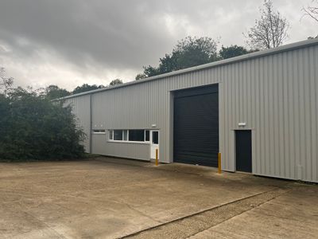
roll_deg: -0.7
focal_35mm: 26
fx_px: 239
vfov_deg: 53.1
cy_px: 120
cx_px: 159
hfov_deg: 67.3
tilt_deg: +2.7
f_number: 1.6
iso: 50
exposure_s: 1/277
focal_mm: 5.1
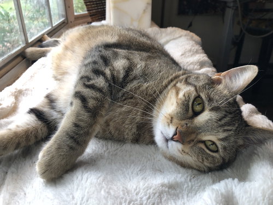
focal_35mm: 28
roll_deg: +1.5
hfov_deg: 63.4
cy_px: 102
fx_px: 221
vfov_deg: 49.7
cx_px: 136
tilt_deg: -26.0
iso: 20
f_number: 1.8
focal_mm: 4
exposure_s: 1/30
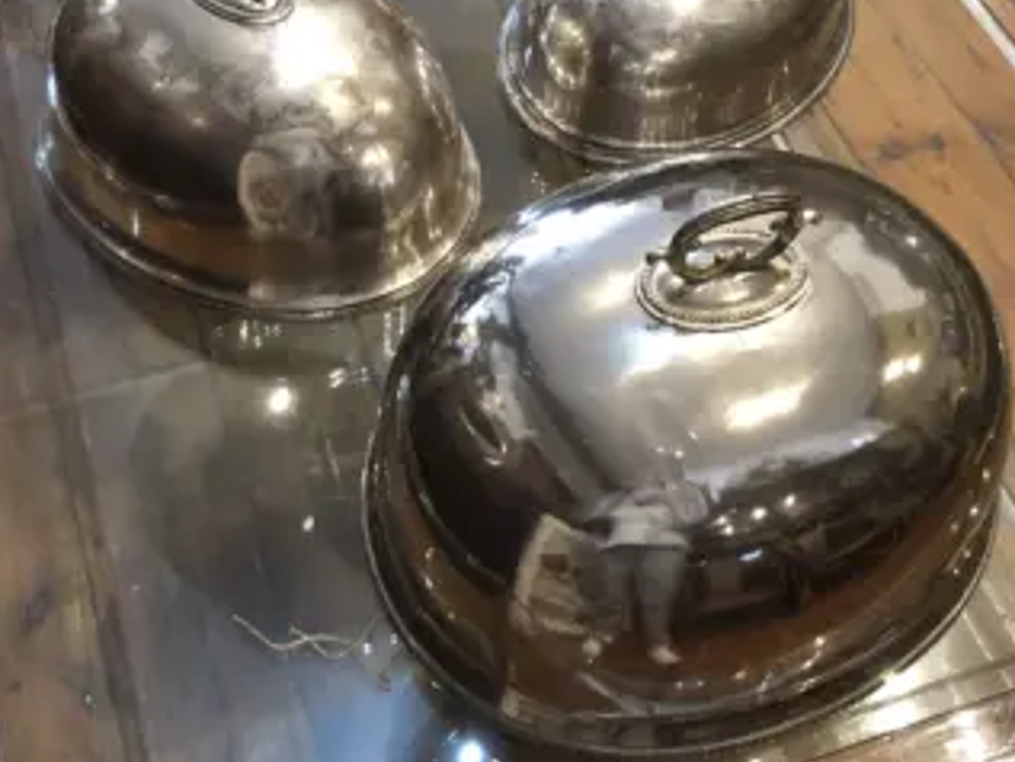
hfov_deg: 36.2
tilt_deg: -48.0
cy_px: 186
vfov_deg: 27.2
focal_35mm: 53
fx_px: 1555
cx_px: 519
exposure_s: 1/7
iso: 100
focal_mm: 3.99
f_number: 1.8
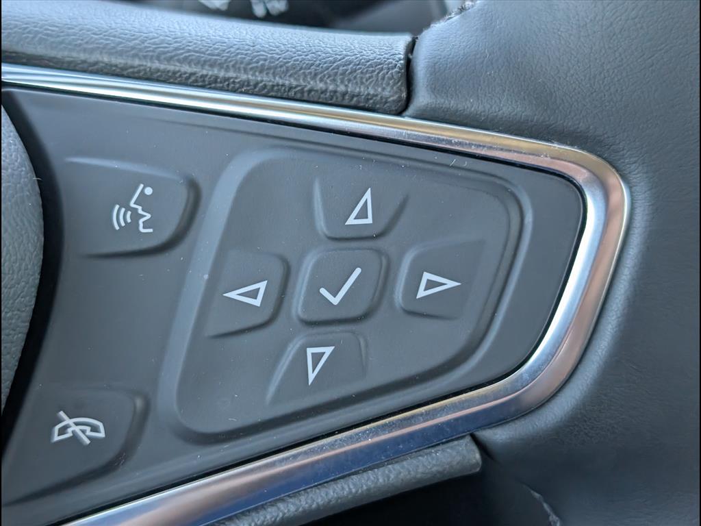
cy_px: 263
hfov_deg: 38.9
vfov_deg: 29.7
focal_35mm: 49
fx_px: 992
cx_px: 350
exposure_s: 1/667
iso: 372
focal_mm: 6.9
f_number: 1.68
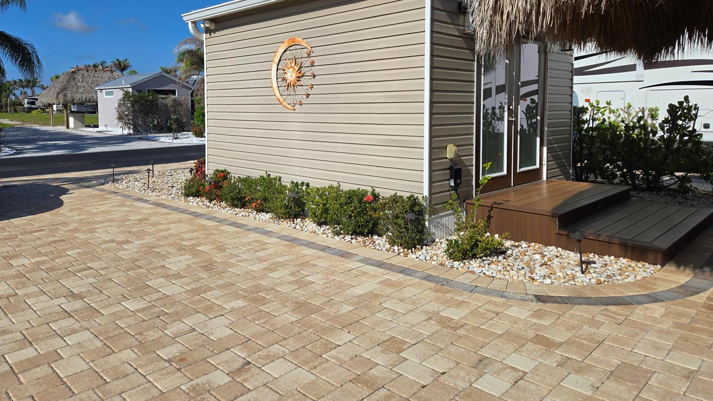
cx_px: 355
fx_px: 492
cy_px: 138
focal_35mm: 26
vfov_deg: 43.8
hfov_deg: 71.9
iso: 25
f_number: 1.8
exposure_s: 1/3399
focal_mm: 5.4
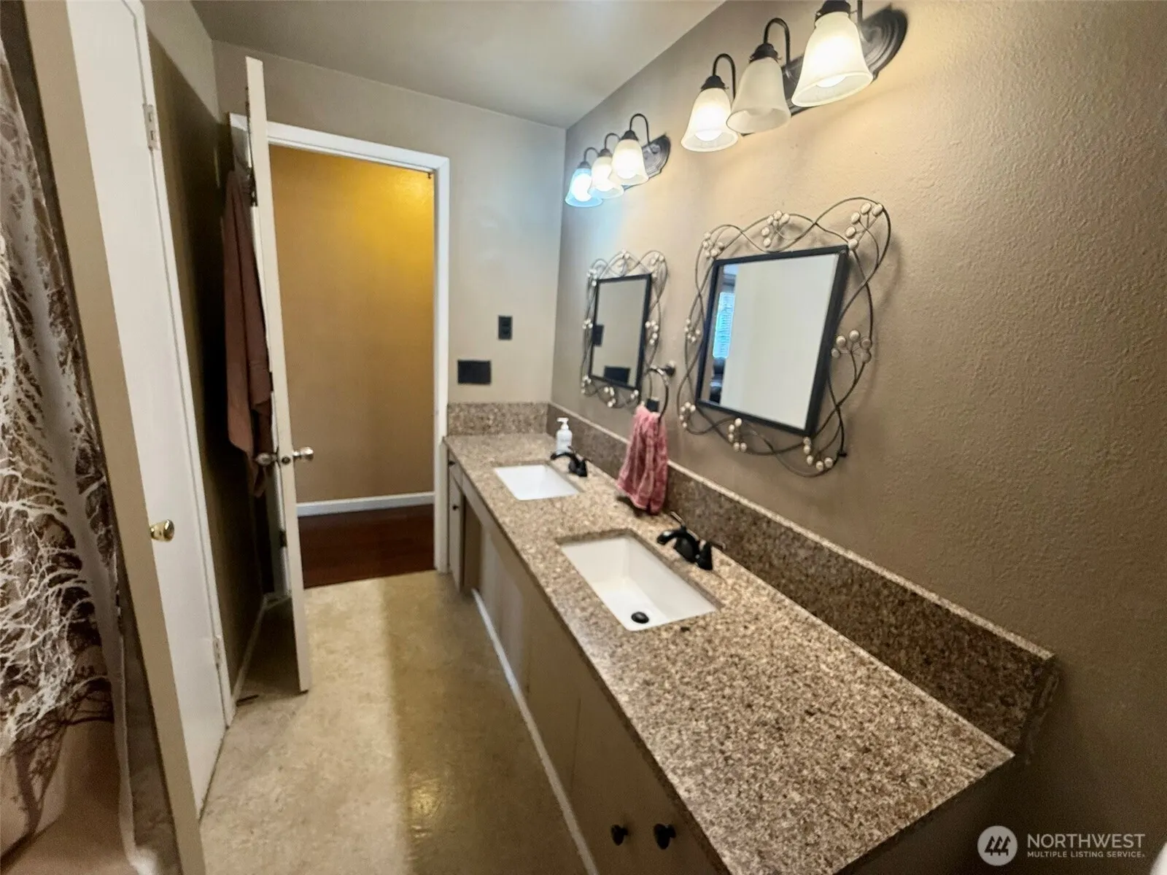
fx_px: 472
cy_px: 438
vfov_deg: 85.7
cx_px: 584
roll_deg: -4.2
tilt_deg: -13.5
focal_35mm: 14
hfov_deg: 102.1
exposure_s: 1/60
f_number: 2.2
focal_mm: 2.22
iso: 200
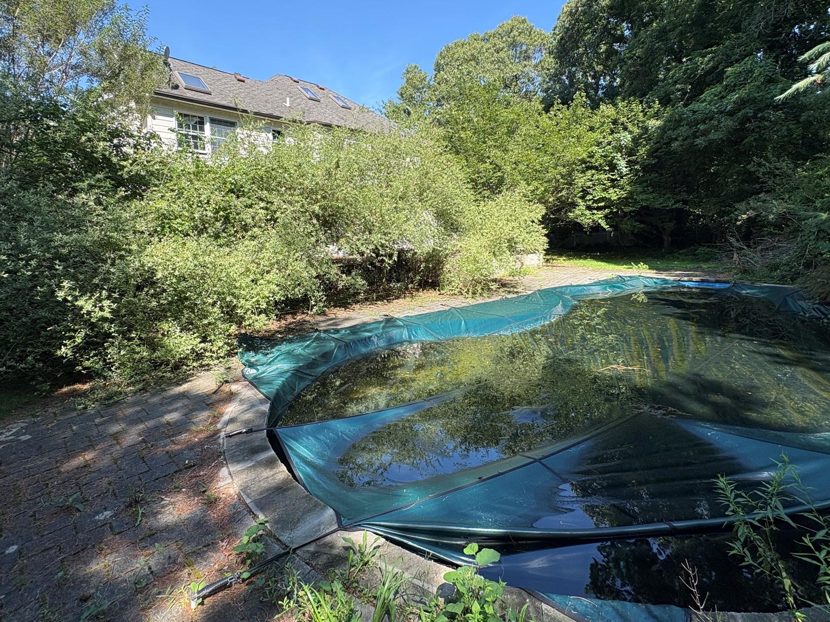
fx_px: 408
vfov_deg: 74.3
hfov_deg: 91.0
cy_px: 267
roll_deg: +0.2
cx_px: 430
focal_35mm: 17
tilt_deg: -6.0
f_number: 2.2
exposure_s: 1/544
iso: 40
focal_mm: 2.22
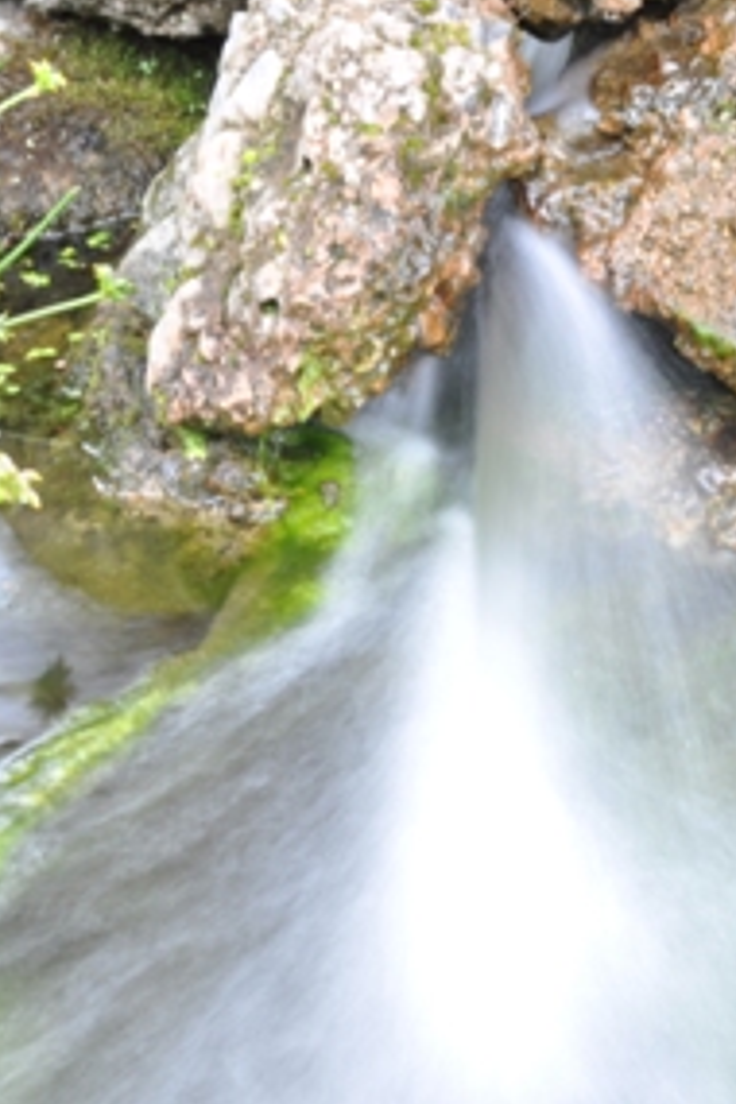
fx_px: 6501
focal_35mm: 212
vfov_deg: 9.7
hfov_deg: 6.5
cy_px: 546
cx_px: 430
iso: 280
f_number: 32
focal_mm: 90
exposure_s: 1/1.3
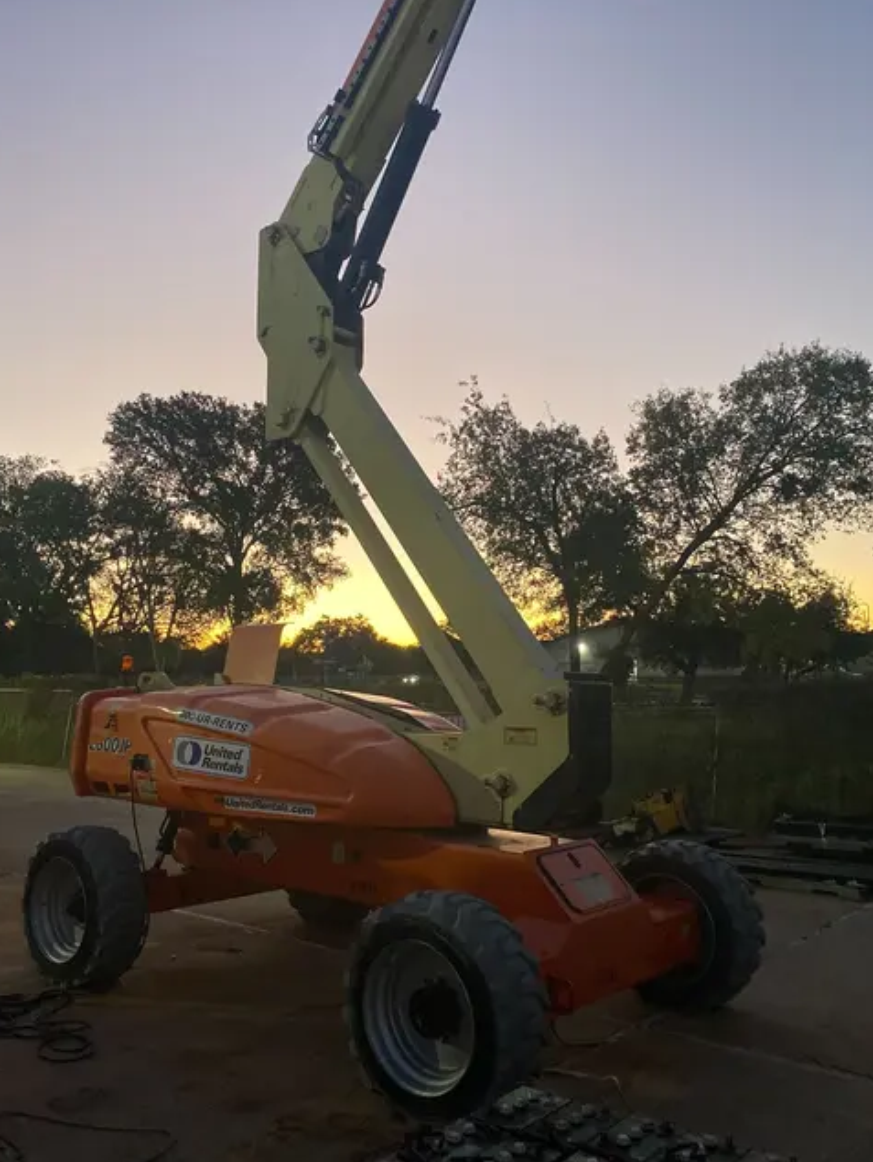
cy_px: 574
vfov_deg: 59.9
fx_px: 1008
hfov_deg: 46.8
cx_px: 403
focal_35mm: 30
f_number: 1.8
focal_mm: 4.25
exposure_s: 1/60
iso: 320
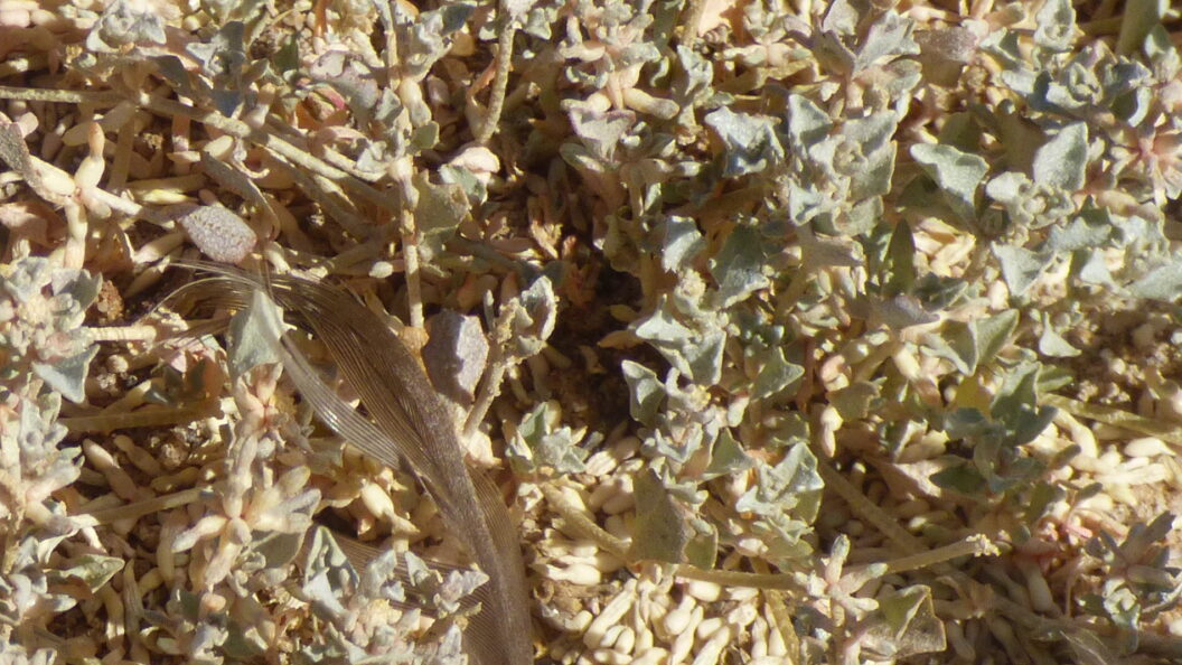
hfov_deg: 6.8
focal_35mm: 317
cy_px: 824
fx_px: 9935
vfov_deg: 3.8
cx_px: 278
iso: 100
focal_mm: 19.62
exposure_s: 1/800
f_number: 5
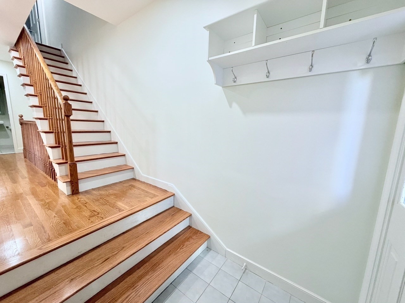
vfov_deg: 85.7
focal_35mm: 14
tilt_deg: -8.2
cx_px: 202
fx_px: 164
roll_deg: -1.2
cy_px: 152
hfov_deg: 102.1
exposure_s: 1/60
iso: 250
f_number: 2.2
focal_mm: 2.22
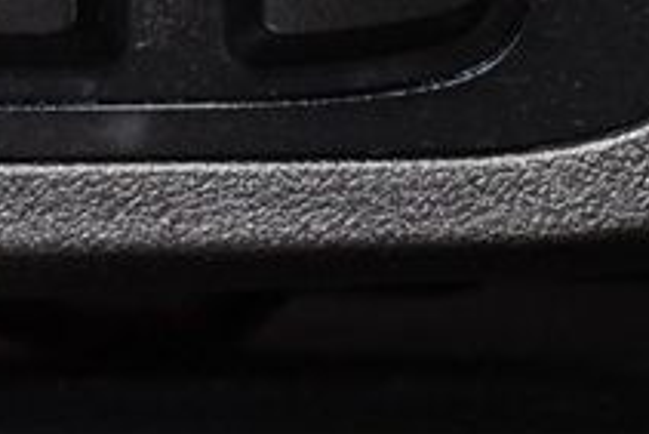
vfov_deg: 4.1
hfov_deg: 6.1
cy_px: -132
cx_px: -89
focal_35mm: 334
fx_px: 6025
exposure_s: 1/60
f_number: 5.6
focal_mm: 55
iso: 4500
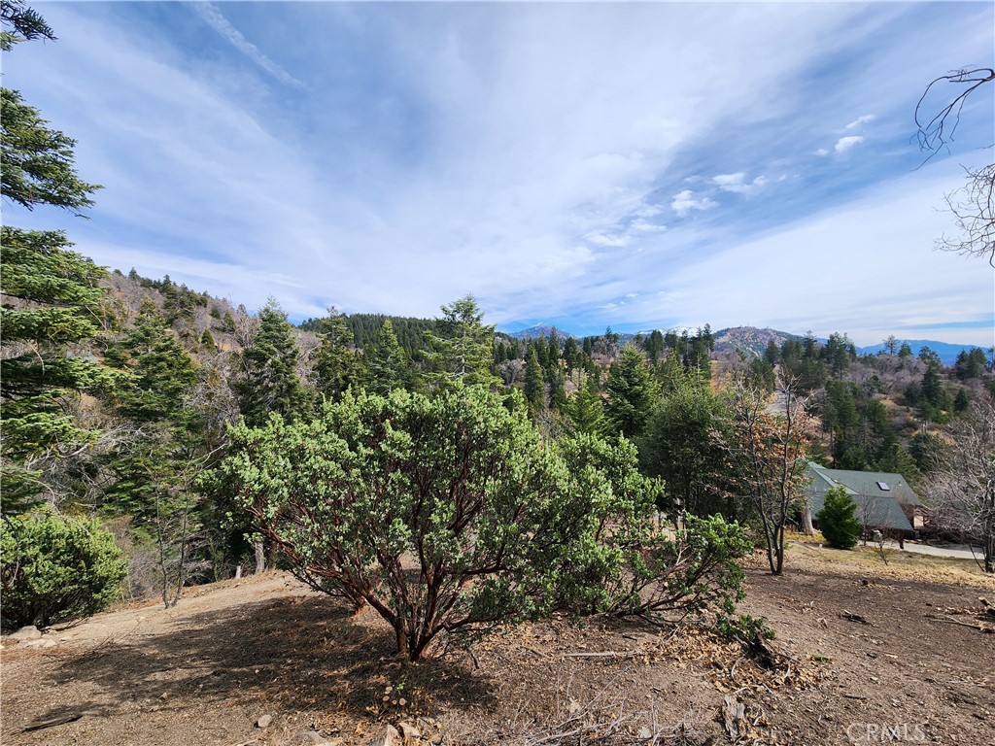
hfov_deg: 106.2
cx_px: 498
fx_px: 374
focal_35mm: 13
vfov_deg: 89.9
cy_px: 373
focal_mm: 2.2
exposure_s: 1/1874
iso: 50
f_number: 2.2
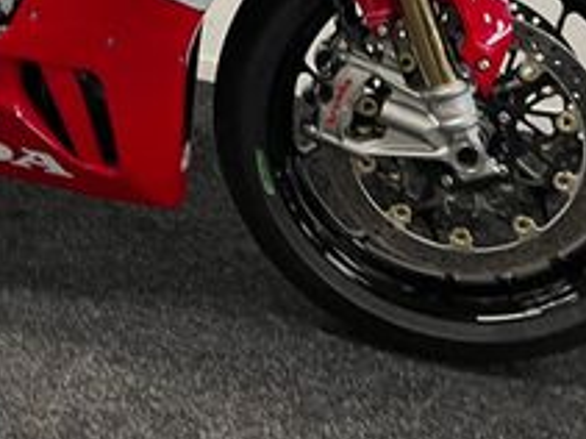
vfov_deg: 17.2
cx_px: -47
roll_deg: -2.4
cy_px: -183
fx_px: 1337
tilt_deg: -10.6
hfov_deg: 23.3
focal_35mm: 79
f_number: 1.6
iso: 100
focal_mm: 5.1
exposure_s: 1/50
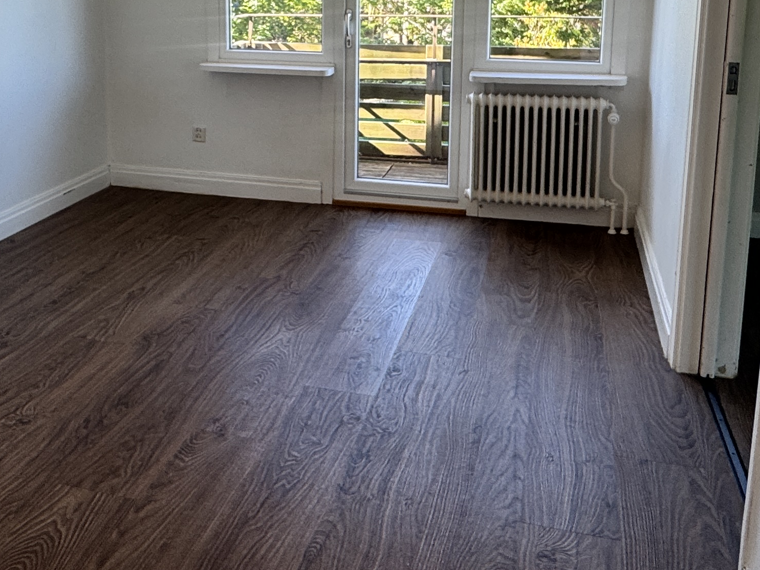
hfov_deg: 48.8
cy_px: 87
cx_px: 320
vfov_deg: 36.0
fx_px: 834
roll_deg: +0.5
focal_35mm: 38
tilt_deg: -8.7
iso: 64
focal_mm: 2.22
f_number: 2.2
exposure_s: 1/99
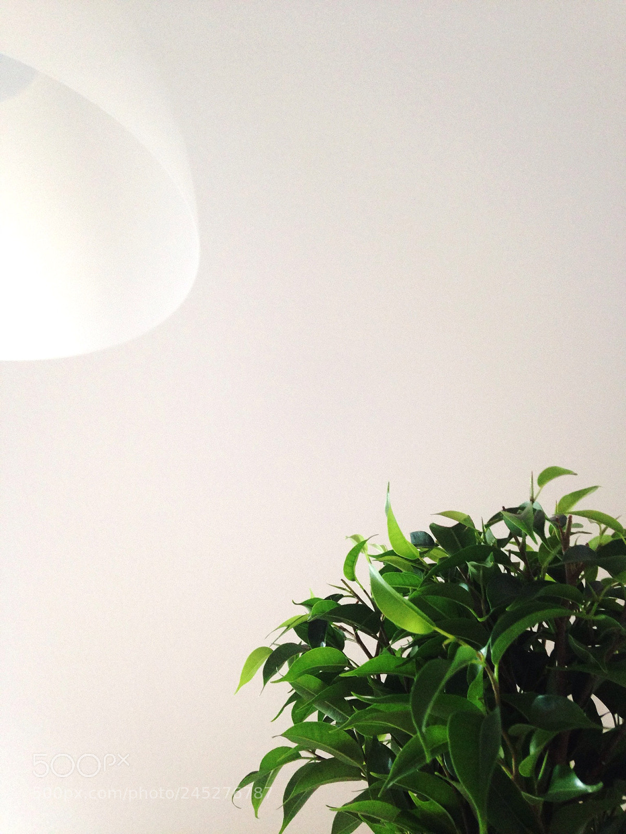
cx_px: 313
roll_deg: +1.3
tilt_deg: +23.8
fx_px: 796
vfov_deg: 55.4
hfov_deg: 42.9
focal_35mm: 33
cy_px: 417
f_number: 2.4
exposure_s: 1/20
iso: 200
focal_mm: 4.12
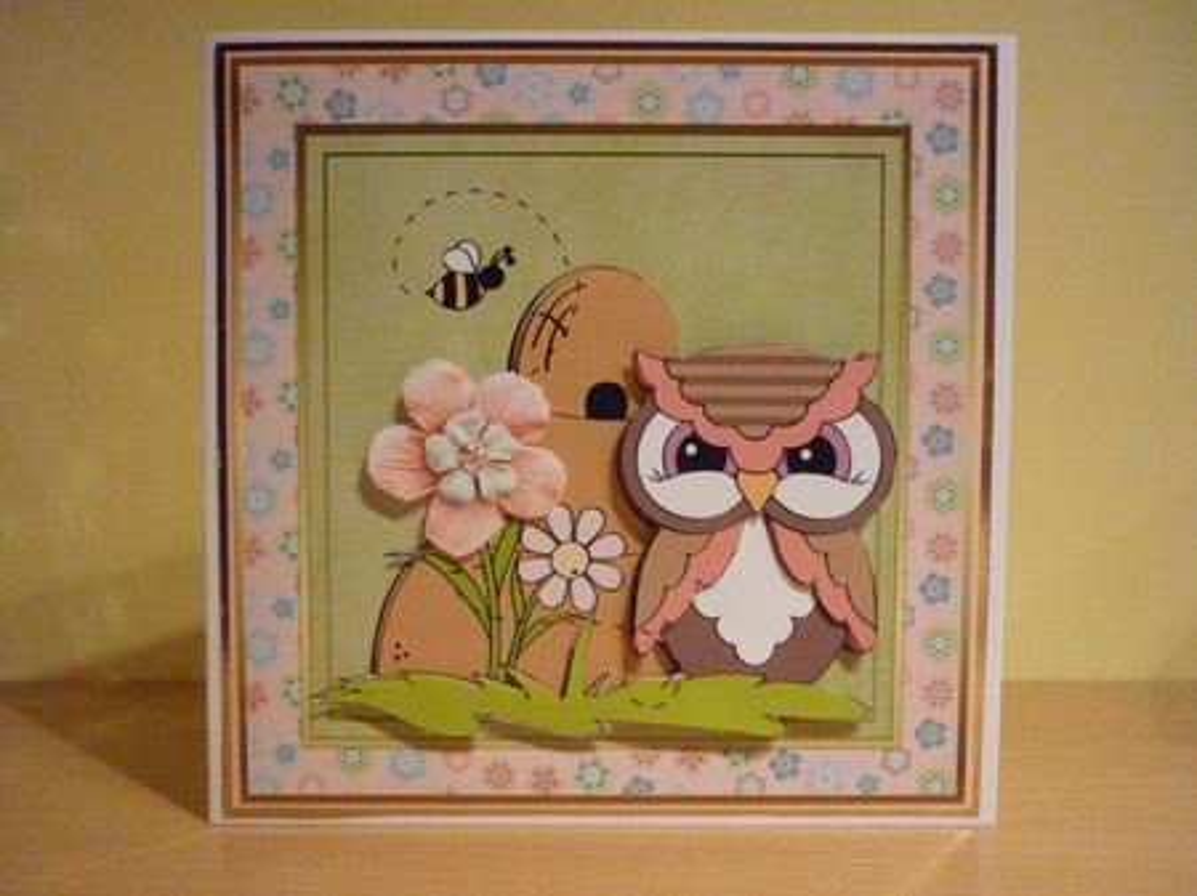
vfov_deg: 42.9
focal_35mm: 33
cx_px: 598
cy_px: 448
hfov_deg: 55.4
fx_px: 1141
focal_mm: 5.5
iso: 800
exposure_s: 1/50
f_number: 2.8
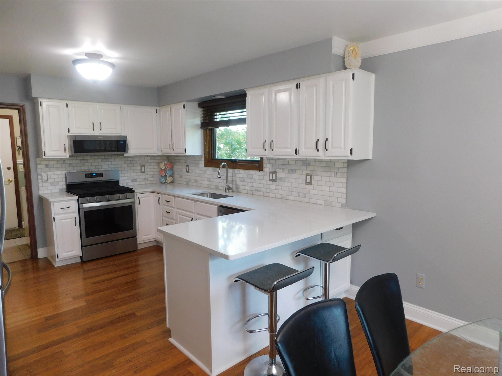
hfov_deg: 73.9
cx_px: 251
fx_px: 334
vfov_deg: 58.9
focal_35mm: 23
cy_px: 188
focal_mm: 4
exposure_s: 1/30
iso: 220
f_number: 3
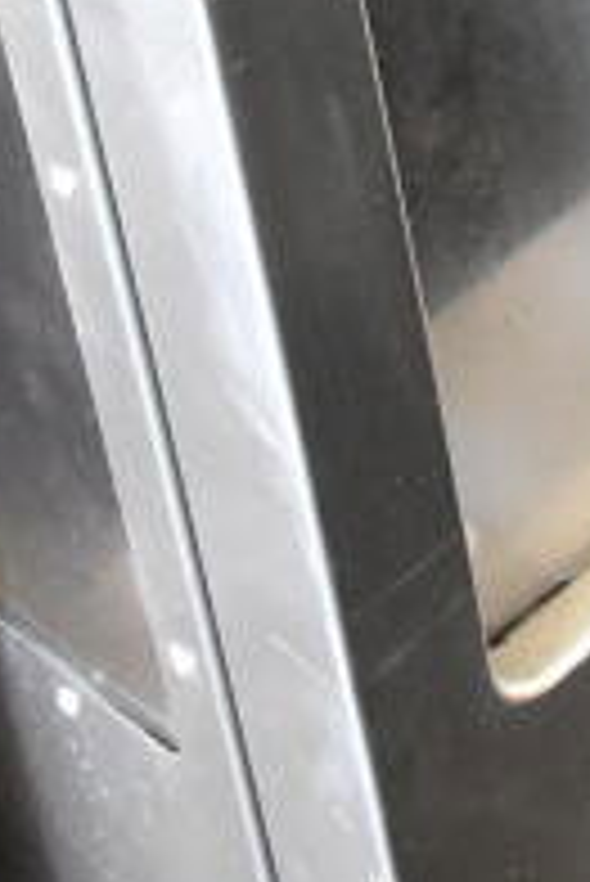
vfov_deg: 14.0
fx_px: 3092
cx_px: 725
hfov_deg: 10.7
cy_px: -814
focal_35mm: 126
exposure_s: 1/30
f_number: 3.5
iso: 5000
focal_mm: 18
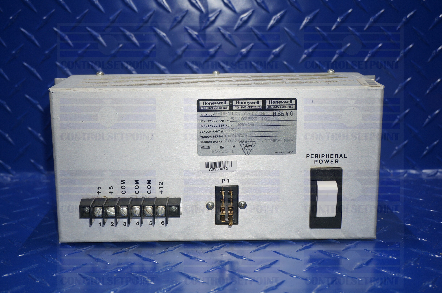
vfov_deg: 27.2
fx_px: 607
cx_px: 221
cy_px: 146
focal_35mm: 50
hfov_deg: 40.0
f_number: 5
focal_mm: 33
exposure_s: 1/60
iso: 250
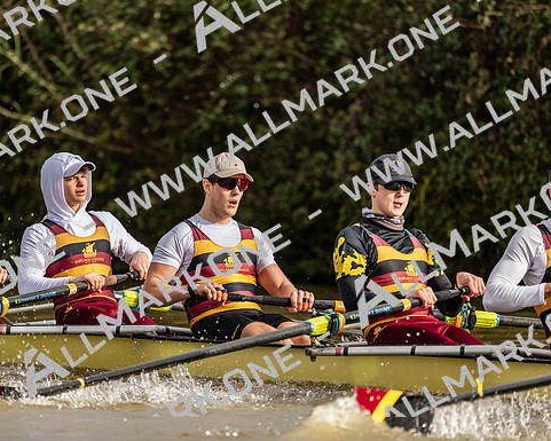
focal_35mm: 453
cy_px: 220
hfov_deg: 4.3
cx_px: 257
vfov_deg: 3.4
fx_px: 7389
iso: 360
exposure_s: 1/1600
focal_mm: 400
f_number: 4.5
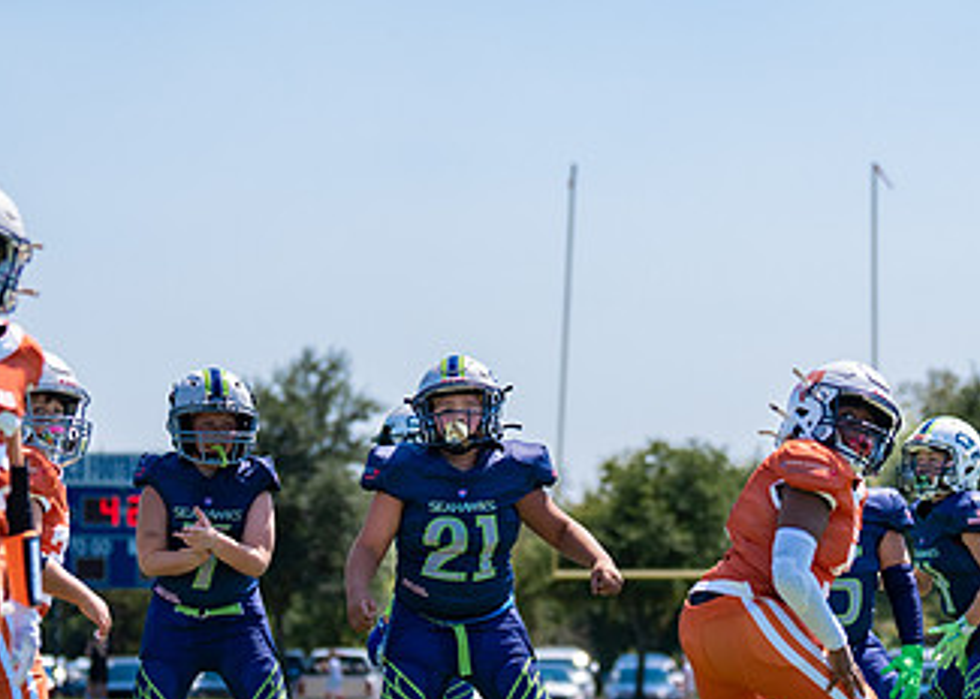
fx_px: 4731
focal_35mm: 170
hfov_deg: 11.8
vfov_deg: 8.4
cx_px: 421
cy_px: 576
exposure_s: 1/1250
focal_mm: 81
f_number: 2.8
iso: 100
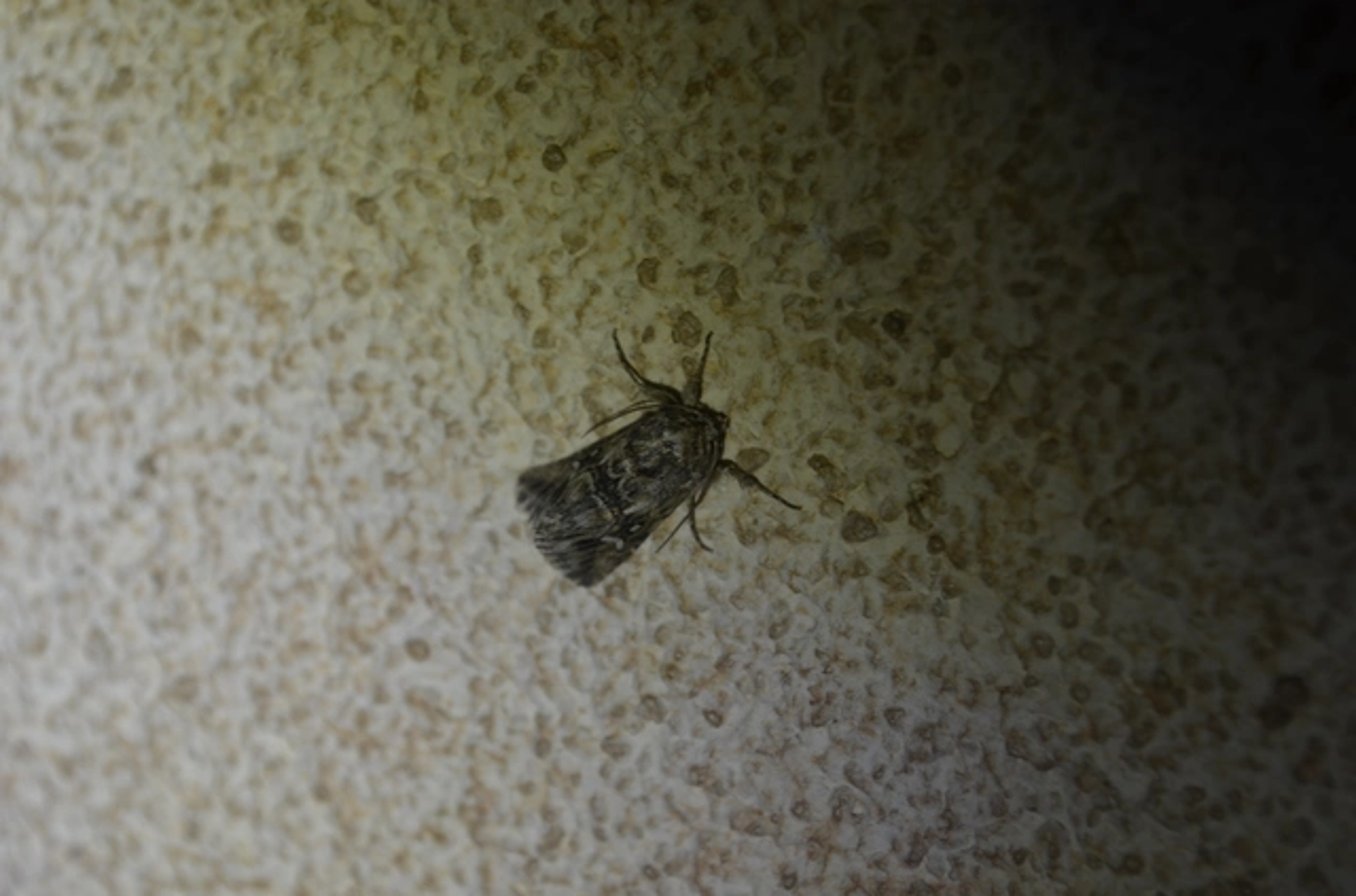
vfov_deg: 16.5
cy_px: 448
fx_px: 3099
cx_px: 678
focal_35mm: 82
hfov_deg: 24.7
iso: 180
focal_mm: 55
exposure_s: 1/60
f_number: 8
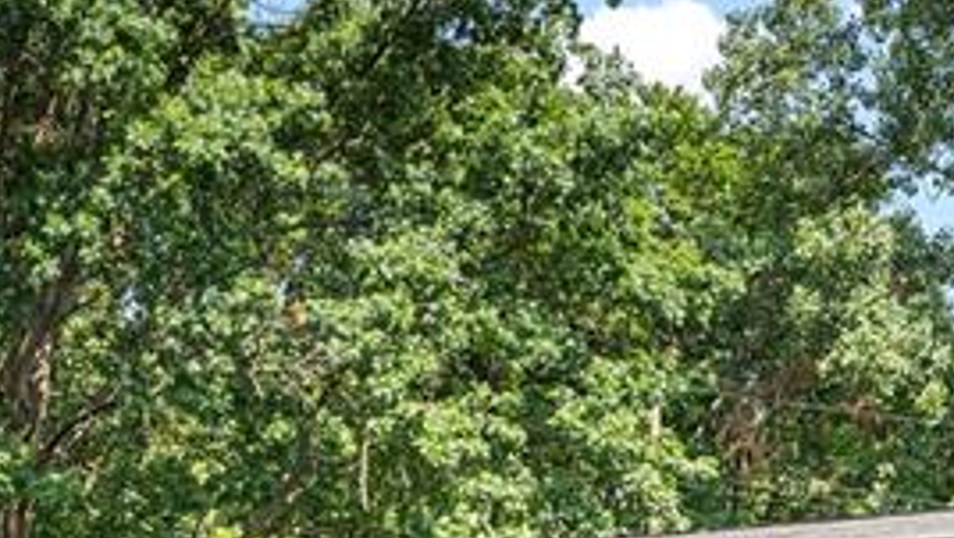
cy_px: 873
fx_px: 2328
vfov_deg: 12.4
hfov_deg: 23.2
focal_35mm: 92
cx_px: 491
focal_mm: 23
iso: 400
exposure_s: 1/60
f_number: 8
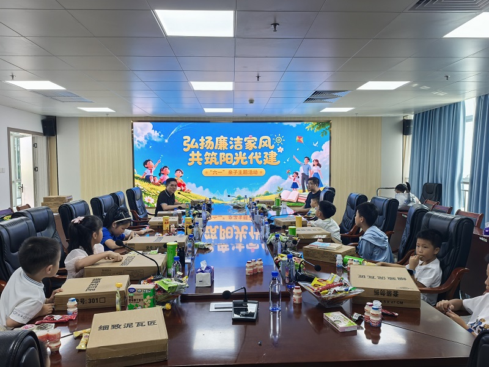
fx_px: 381
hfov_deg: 65.3
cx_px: 244
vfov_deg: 51.4
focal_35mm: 27
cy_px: 184
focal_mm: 6.98
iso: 400
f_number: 4
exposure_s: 1/33.3
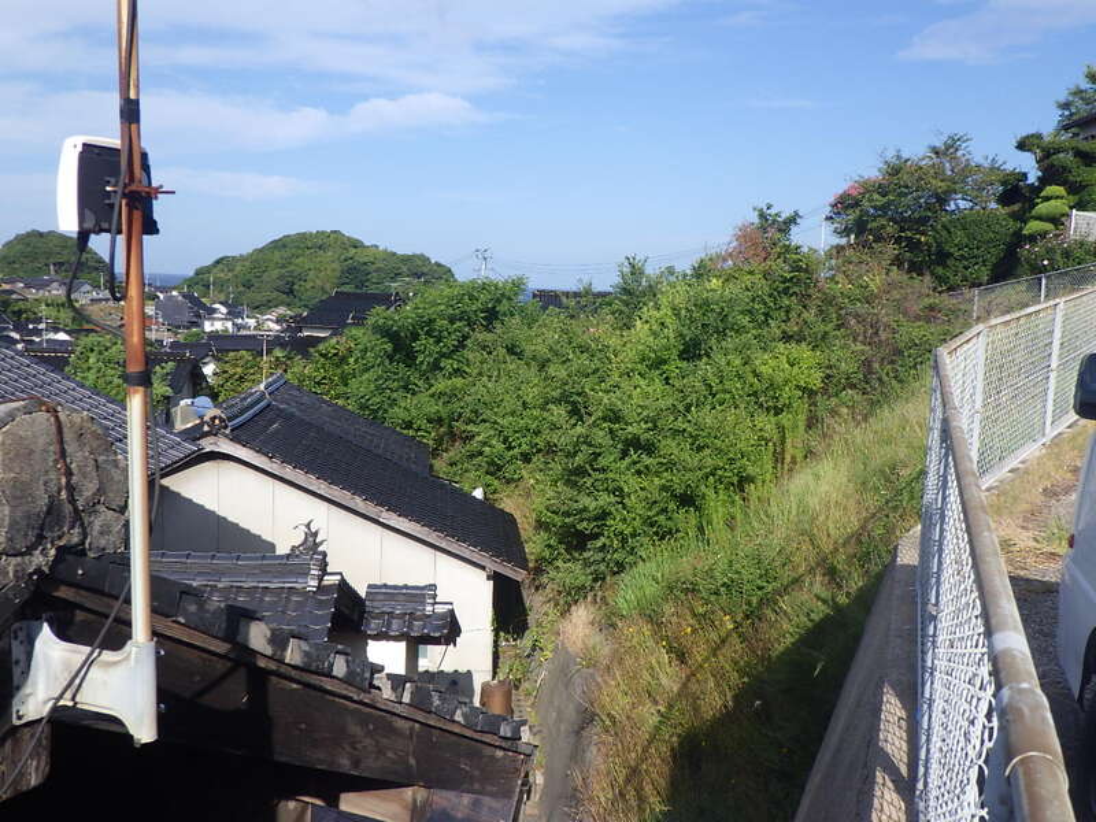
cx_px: 548
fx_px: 1076
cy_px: 411
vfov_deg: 41.8
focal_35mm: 34
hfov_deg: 54.0
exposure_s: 1/800
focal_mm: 6.1
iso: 125
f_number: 4.6
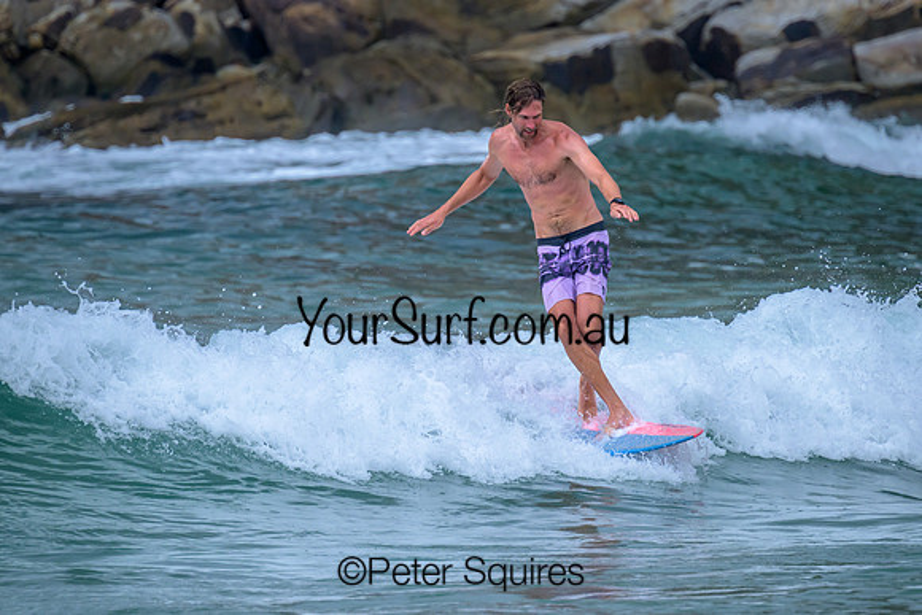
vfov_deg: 1.8
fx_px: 19134
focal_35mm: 747
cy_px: 311
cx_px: 497
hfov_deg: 2.8
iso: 1800
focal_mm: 560
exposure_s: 1/2000
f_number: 8
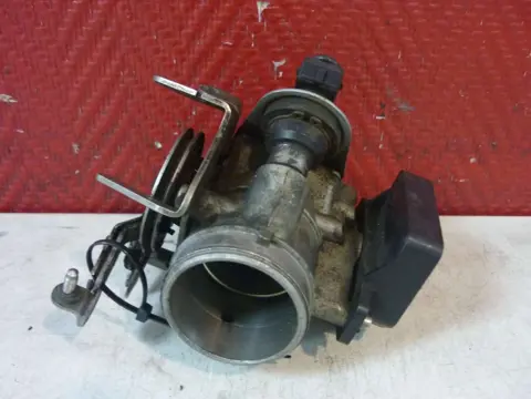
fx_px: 506
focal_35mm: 33
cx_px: 266
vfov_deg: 42.9
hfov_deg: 55.4
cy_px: 200
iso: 400
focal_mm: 5.5
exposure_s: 1/8
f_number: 2.8
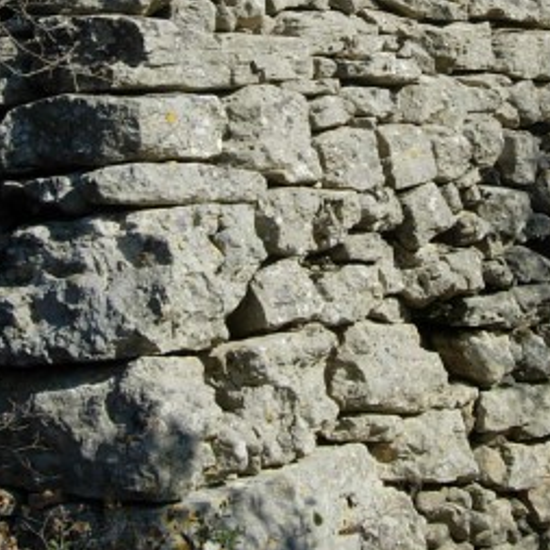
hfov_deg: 20.3
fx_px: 1528
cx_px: 404
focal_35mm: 85
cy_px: 87
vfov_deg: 20.1
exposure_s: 1/813
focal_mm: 7.8
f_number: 4.8
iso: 64
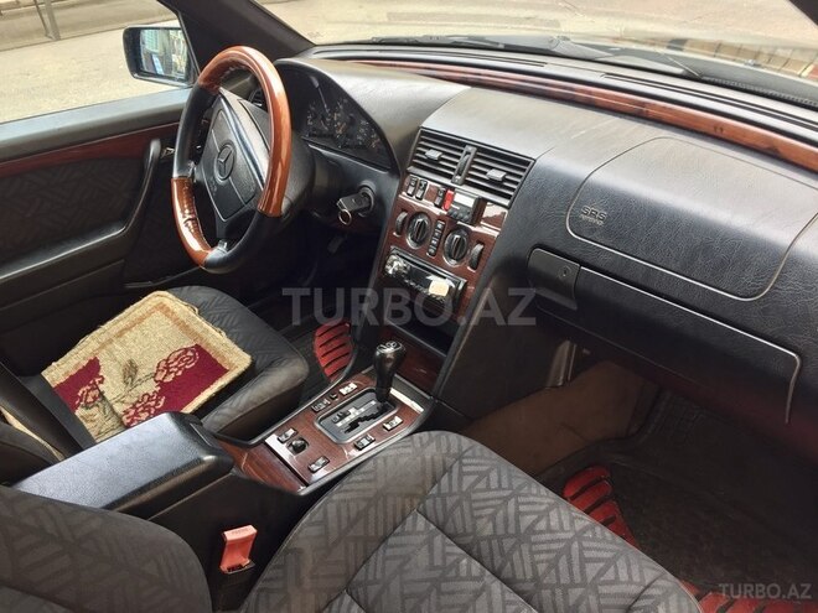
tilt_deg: -32.1
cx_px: 409
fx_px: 685
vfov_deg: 48.2
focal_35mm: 29
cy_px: 306
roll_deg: +3.1
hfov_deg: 61.7
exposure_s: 1/100
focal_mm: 4.15
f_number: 2.2
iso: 40
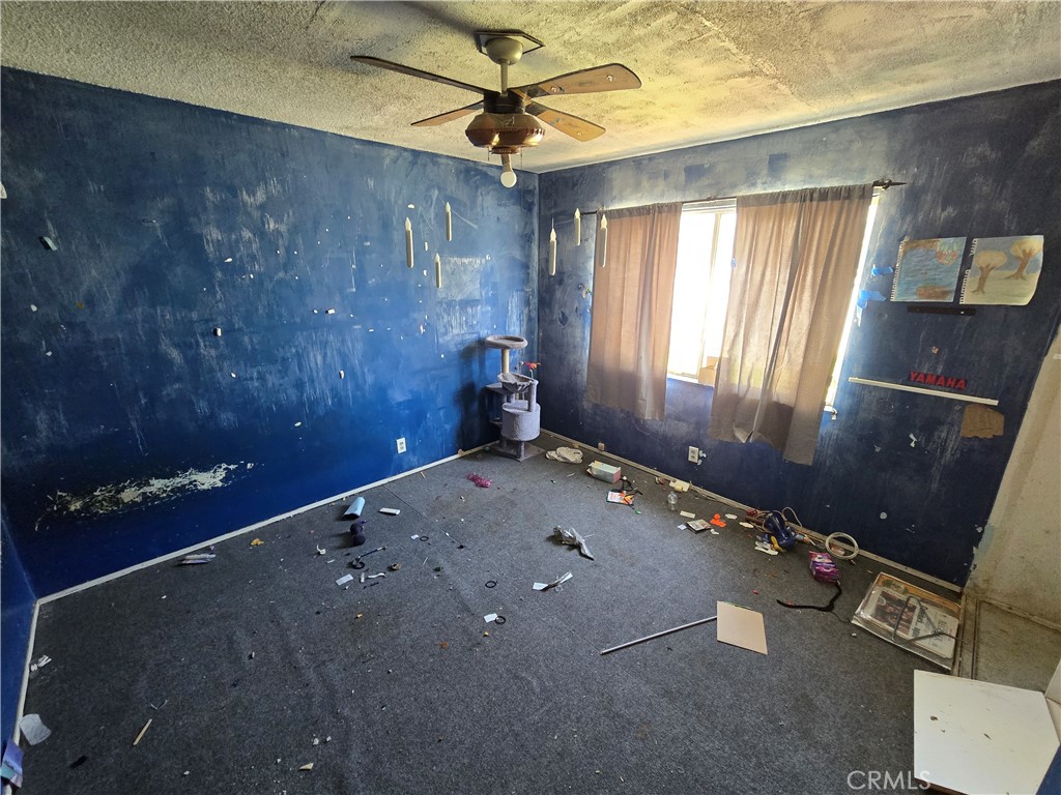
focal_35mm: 13
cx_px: 530
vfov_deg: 89.9
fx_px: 398
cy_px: 398
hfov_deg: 106.2
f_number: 2.2
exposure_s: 1/60
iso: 640
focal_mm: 2.2
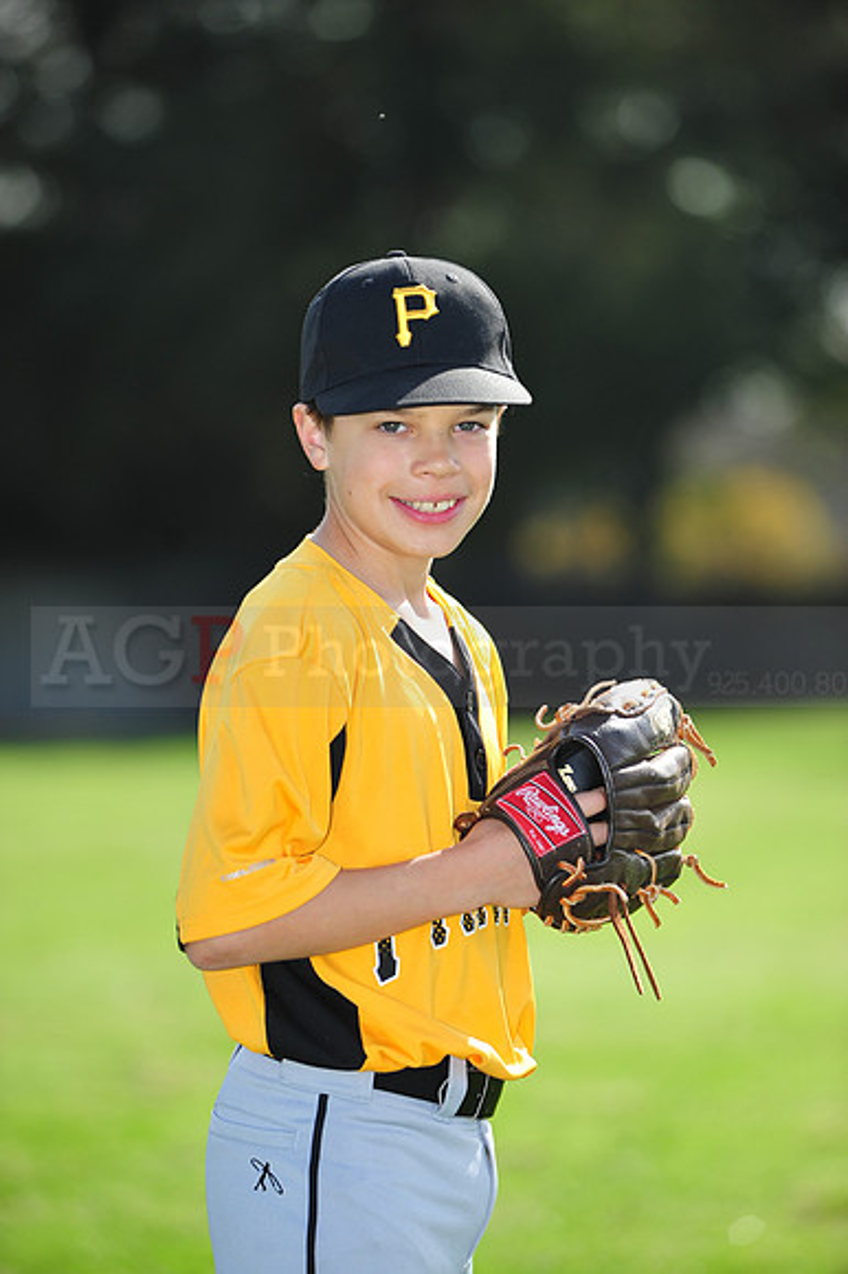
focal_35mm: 200
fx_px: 7075
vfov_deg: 10.3
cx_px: 424
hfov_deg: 6.9
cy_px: 637
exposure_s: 1/1600
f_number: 4.5
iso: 400
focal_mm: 200
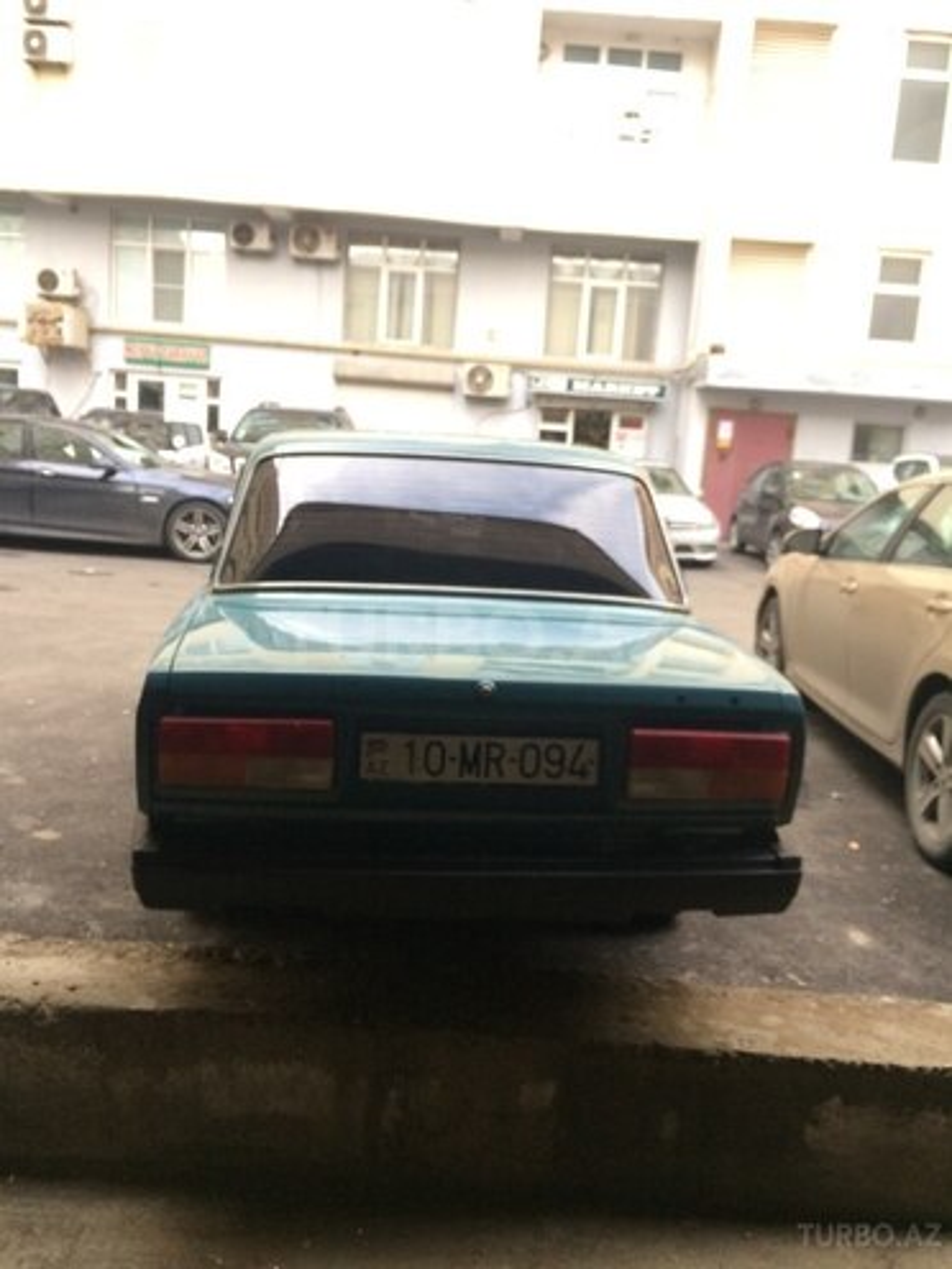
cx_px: 476
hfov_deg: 48.2
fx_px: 1063
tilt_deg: -10.9
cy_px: 634
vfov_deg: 61.7
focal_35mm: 29
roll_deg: -3.0
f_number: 2.2
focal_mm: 4.15
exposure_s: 1/33
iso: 64
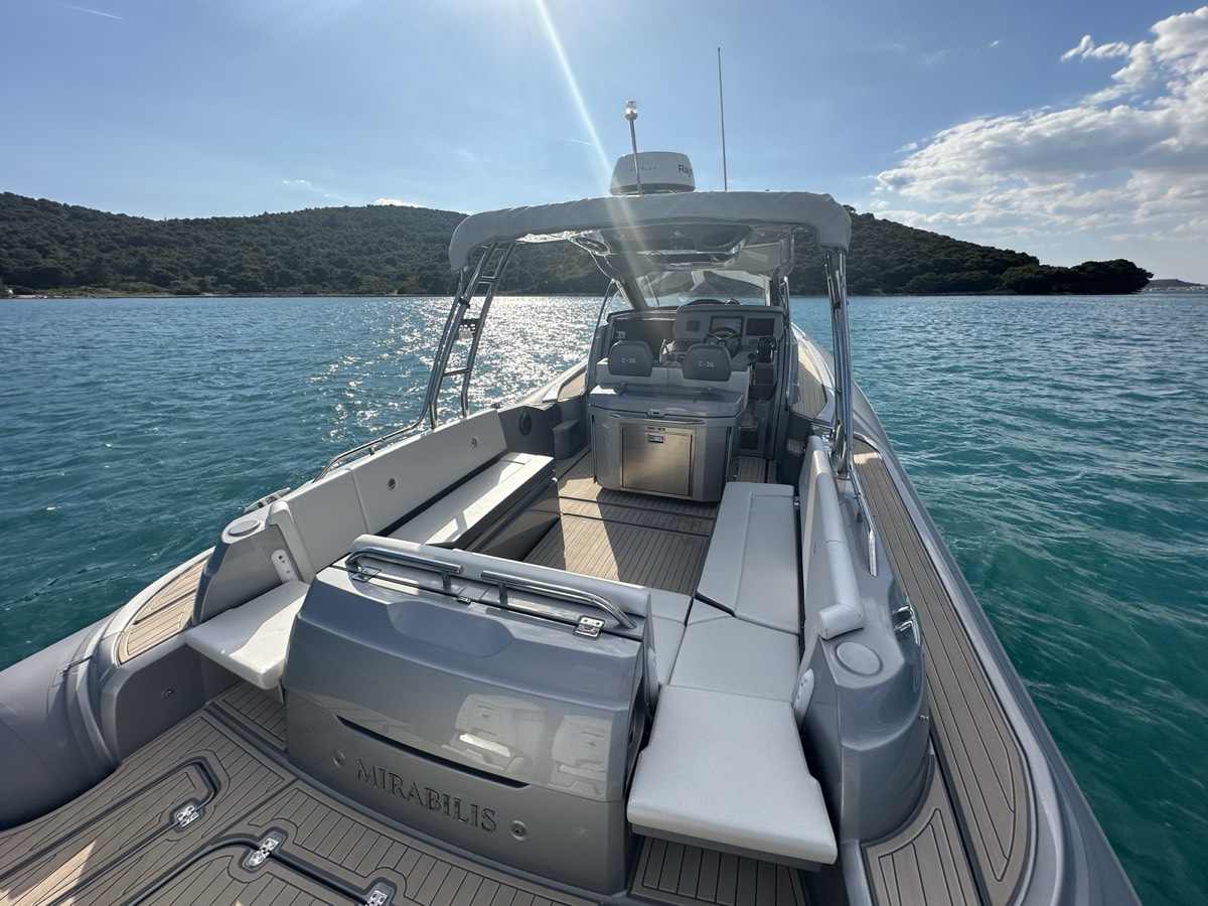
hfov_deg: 102.1
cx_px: 604
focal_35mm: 14
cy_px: 453
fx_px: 489
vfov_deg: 85.7
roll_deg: +0.3
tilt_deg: -16.6
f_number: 2.2
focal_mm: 2.22
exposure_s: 1/2817
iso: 50
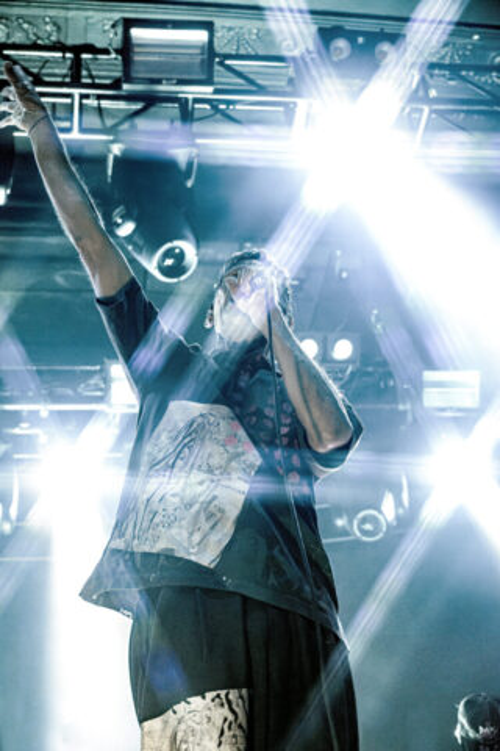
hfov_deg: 23.4
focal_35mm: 58
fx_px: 1208
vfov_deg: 34.5
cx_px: 250
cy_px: 376
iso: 5000
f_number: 5.6
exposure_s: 1/100
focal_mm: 58
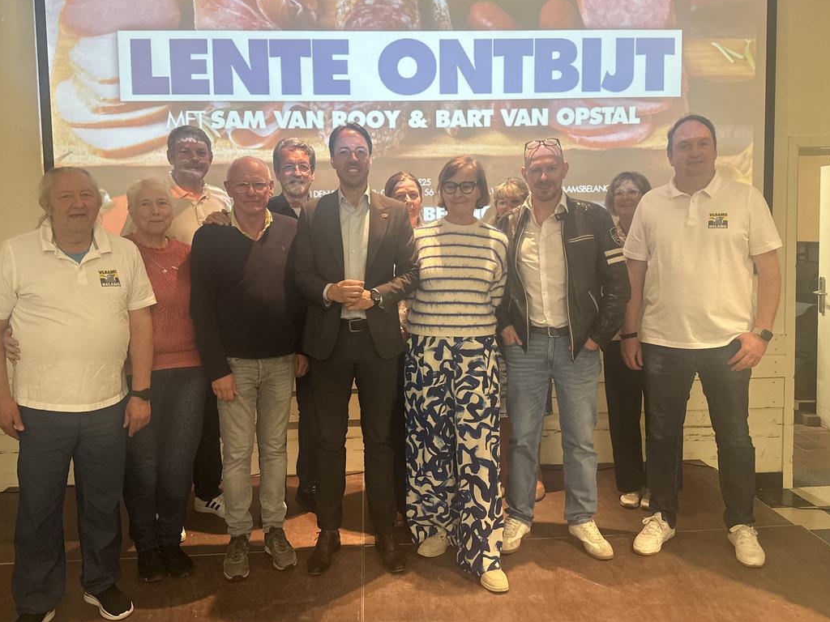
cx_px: 399
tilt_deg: -3.4
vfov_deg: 46.7
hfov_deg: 59.9
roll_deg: +1.0
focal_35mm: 30
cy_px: 280
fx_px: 719
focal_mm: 6.86
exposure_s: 1/60
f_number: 1.78
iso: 250
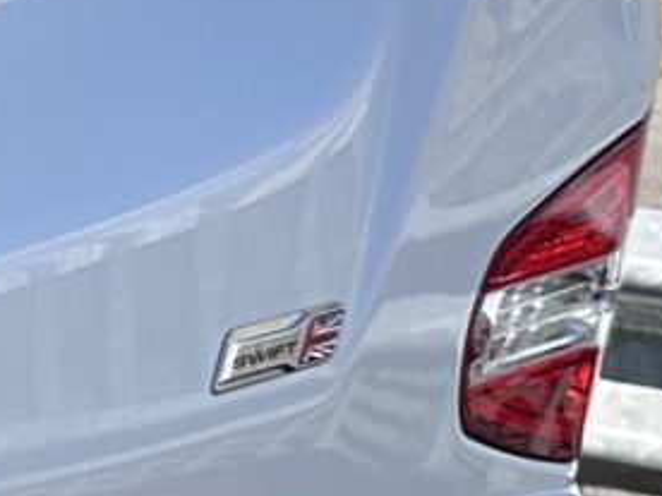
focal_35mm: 178
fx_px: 3404
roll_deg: +2.0
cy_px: 635
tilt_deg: -16.5
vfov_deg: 8.2
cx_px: -1106
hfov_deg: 9.4
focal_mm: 6.86
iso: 80
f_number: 1.78
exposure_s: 1/2525
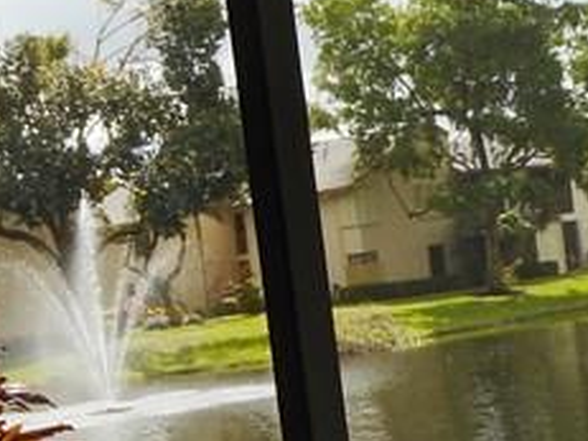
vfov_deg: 13.2
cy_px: 372
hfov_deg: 17.7
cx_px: 229
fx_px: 1885
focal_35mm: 111
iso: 80
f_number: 3.7
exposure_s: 1/320
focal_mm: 4.5
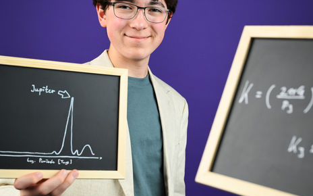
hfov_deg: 34.0
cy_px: 85
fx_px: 512
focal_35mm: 60
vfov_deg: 21.6
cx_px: 177
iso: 800
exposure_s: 1/200
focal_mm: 44
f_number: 6.3
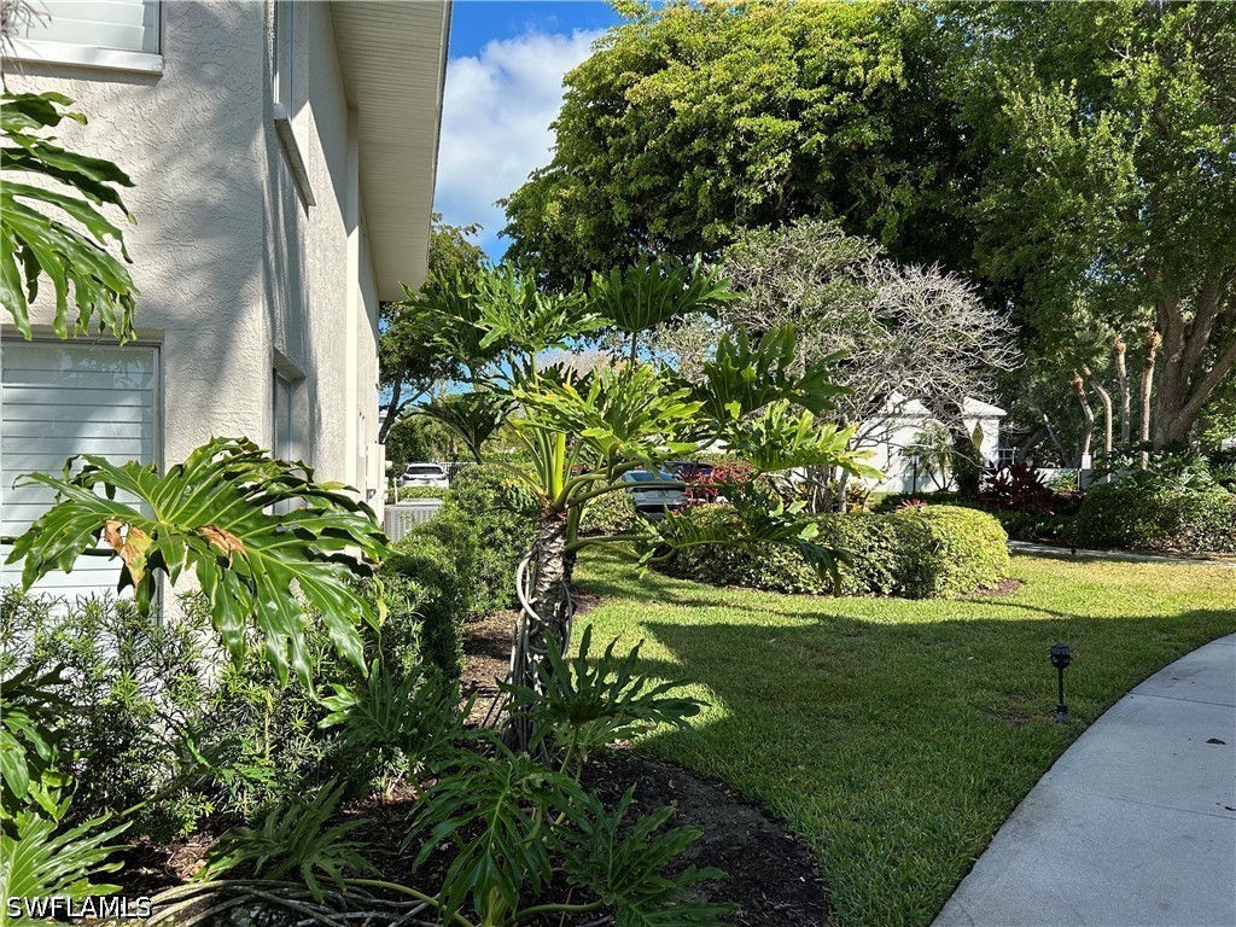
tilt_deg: -0.1
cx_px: 618
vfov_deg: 53.1
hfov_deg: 67.3
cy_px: 464
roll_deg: -0.1
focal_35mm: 26
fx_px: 928
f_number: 1.5
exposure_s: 1/2123
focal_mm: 5.7
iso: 50
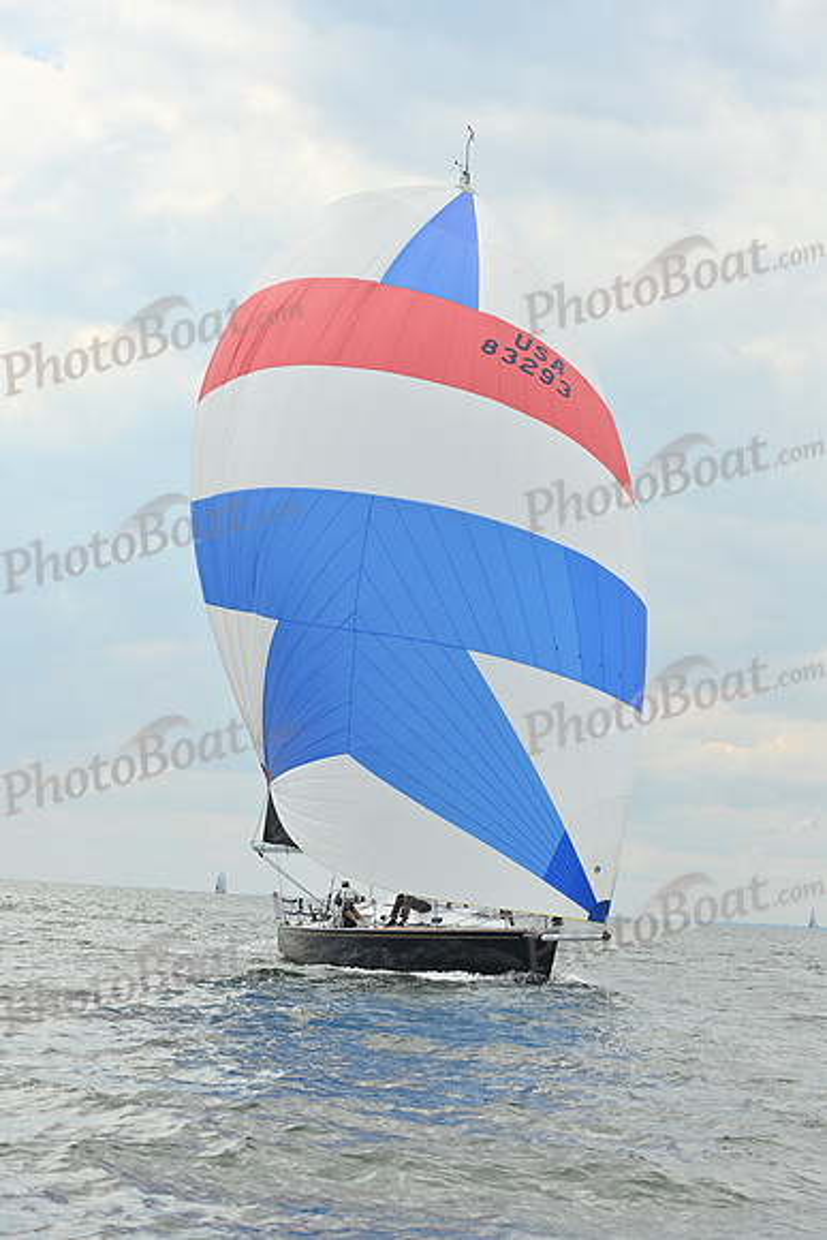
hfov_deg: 15.9
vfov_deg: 23.6
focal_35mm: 86
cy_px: 620
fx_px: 2961
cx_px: 414
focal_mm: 86
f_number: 7.1
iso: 320
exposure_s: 1/1600
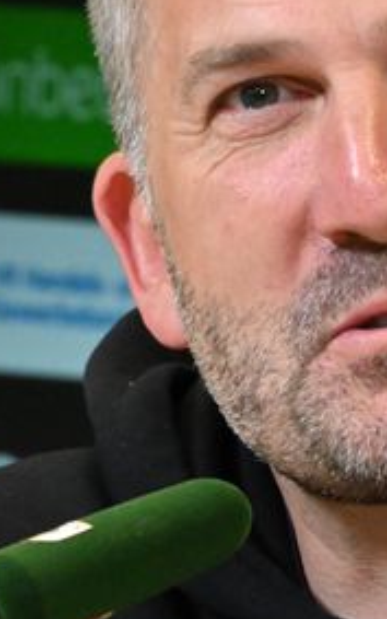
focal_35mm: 810
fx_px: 13662
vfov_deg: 2.6
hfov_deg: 1.6
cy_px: 210
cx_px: 339
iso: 9000
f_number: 10
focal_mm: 250
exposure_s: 1/250
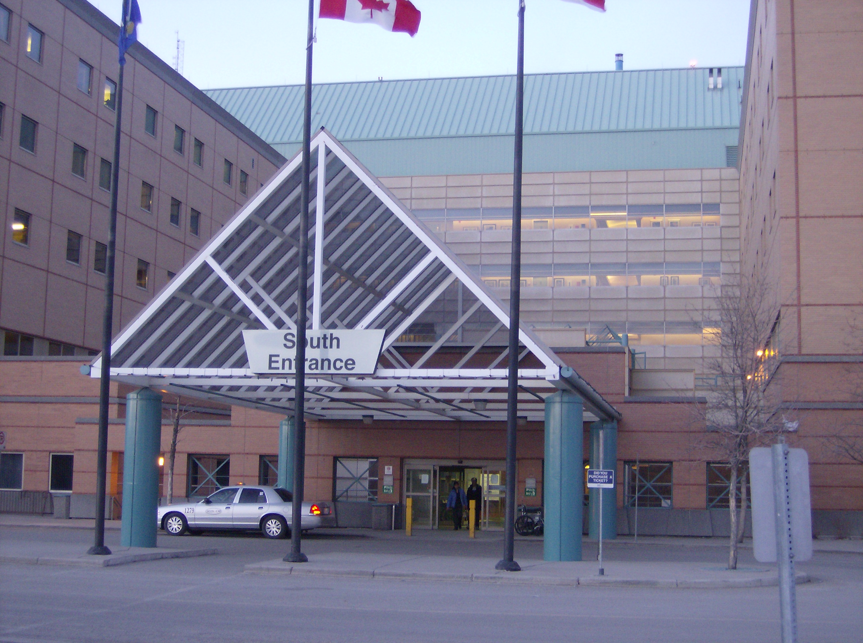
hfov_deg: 41.3
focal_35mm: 46
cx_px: 432
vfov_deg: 31.4
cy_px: 322
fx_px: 1144
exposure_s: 1/18.6
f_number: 3.1
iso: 200
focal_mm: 7.7
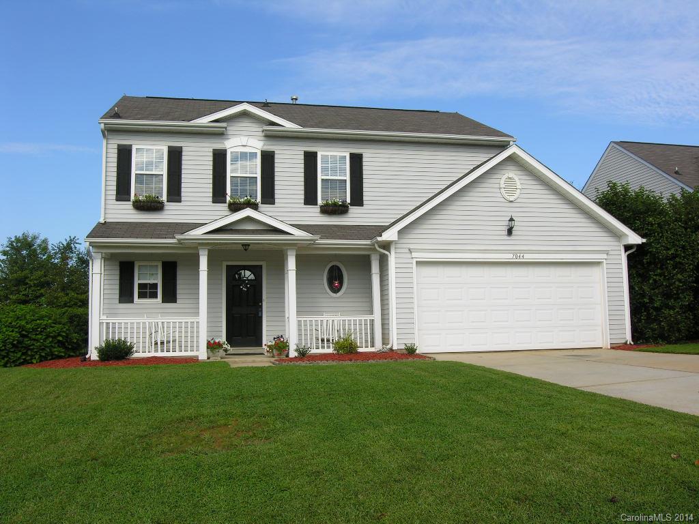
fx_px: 646
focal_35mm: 32
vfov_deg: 44.2
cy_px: 262
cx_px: 350
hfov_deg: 56.8
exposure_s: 1/172
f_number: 6.4
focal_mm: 8.1
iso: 50
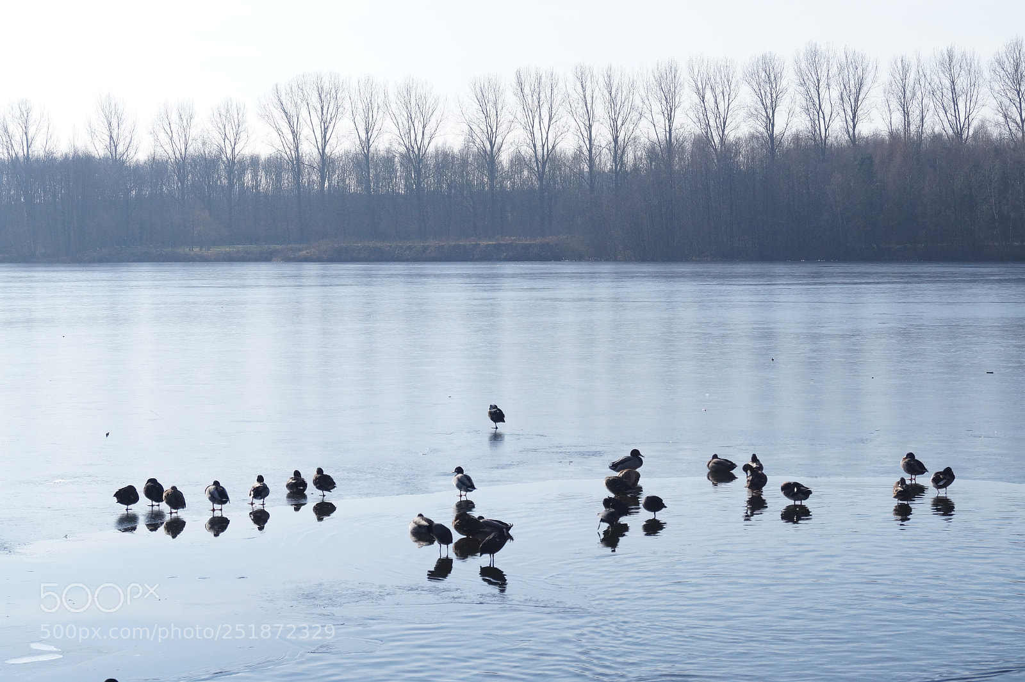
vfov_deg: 16.5
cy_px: 341
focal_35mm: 82
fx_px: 2348
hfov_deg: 24.6
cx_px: 512
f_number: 11
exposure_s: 1/2000
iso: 800
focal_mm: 55
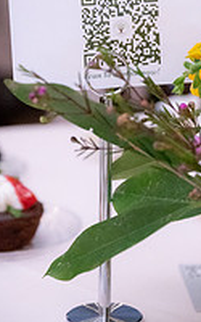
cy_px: 98
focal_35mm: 160
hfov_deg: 8.2
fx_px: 1402
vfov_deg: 13.1
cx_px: 154
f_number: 3.5
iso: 6400
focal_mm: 70
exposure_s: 1/200
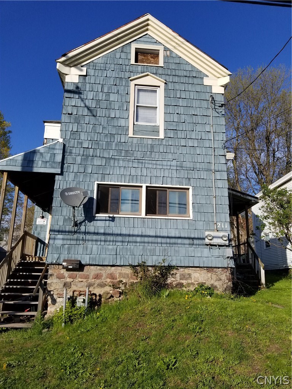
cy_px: 194
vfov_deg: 67.3
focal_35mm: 26
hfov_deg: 53.1
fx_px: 292
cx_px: 146
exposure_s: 1/2824
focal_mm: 4.25
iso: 50
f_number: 1.7
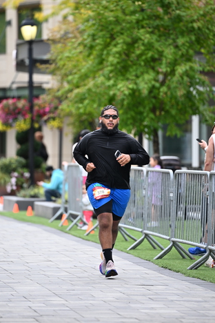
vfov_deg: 8.8
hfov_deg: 5.8
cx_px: 97
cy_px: 137
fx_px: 2105
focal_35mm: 235
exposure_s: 1/2000
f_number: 2.8
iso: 640
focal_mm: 200
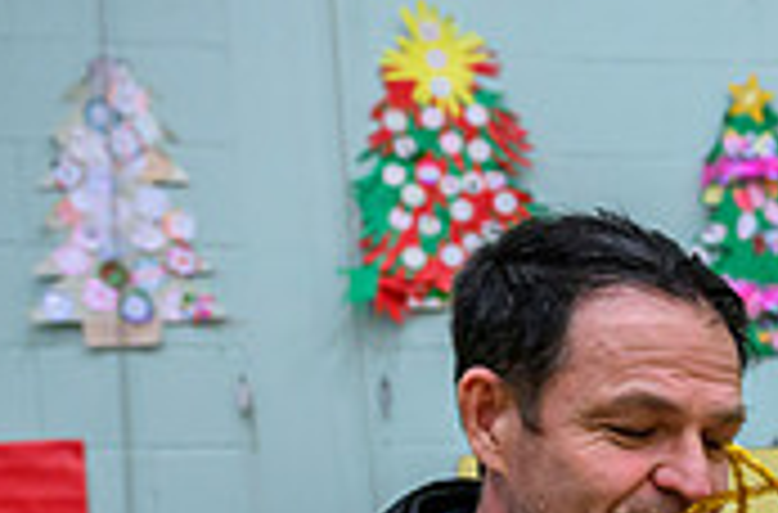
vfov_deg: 14.5
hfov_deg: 19.7
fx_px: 1916
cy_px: 693
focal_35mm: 89
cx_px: 1189
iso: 3200
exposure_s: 1/160
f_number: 4.5
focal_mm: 25.5
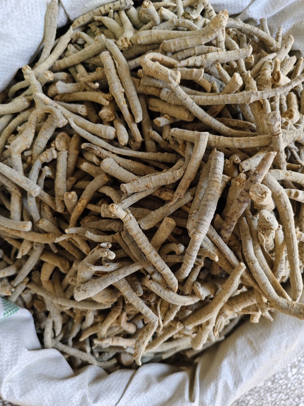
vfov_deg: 73.9
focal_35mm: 23
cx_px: 152
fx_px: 269
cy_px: 203
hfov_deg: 58.9
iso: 458
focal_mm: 5.56
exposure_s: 1/100
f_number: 1.88
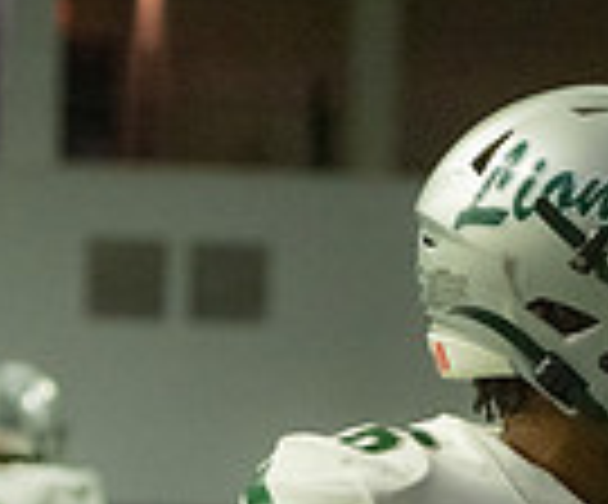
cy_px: 783
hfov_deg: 4.1
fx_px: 8435
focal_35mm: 462
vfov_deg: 3.4
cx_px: 499
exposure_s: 1/1000
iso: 10000
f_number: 4.5
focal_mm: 100
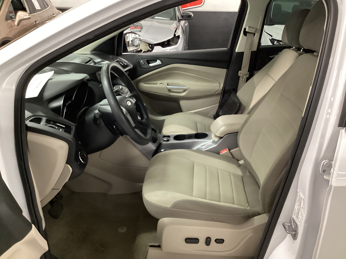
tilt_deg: -24.4
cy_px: 130
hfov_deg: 58.4
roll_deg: -1.4
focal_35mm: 31
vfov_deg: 45.4
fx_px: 310
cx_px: 173
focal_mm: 3.3
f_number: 2.4
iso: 500
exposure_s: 1/30
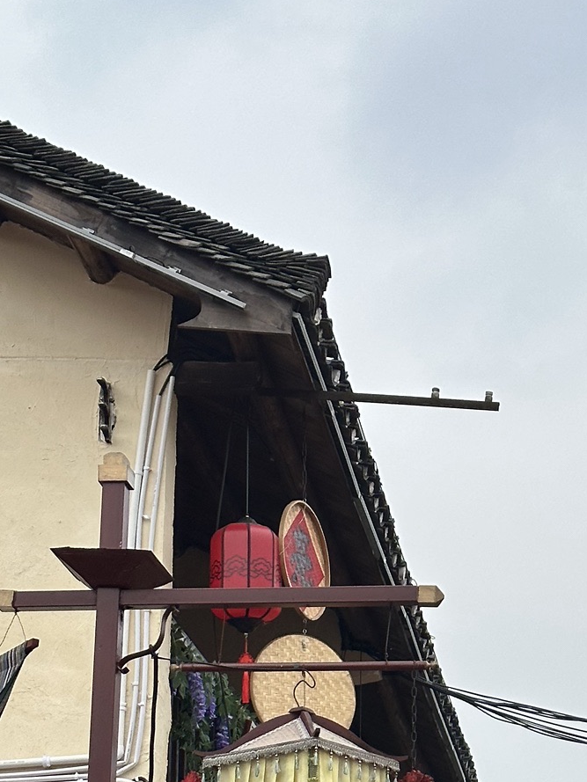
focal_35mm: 108
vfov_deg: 17.8
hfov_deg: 13.4
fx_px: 2441
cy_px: 786
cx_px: 645
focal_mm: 6.86
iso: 64
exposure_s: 1/601
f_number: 1.78
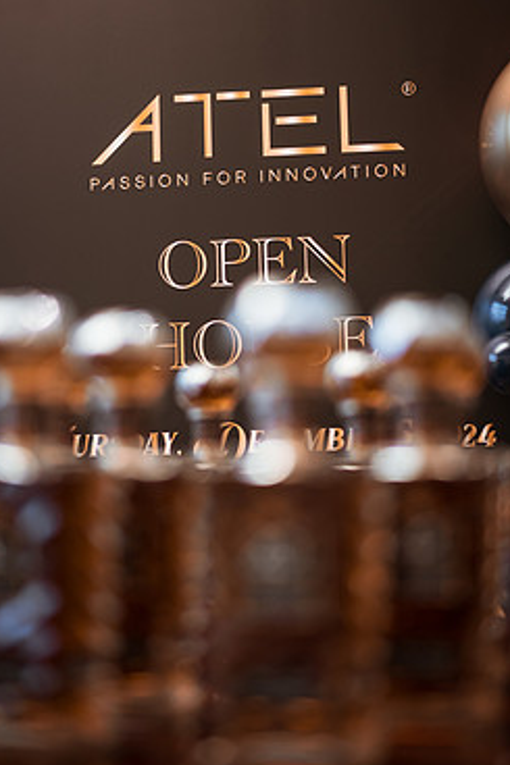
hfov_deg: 19.2
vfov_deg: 28.5
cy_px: 349
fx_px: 1510
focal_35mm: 71
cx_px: 235
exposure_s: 1/125
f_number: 1.4
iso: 400
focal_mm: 58
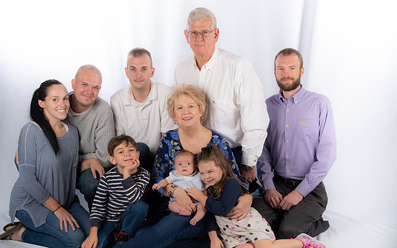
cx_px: 189
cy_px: 124
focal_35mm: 70
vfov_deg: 18.6
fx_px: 757
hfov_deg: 29.4
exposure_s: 1/200
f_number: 5.6
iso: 100
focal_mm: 65
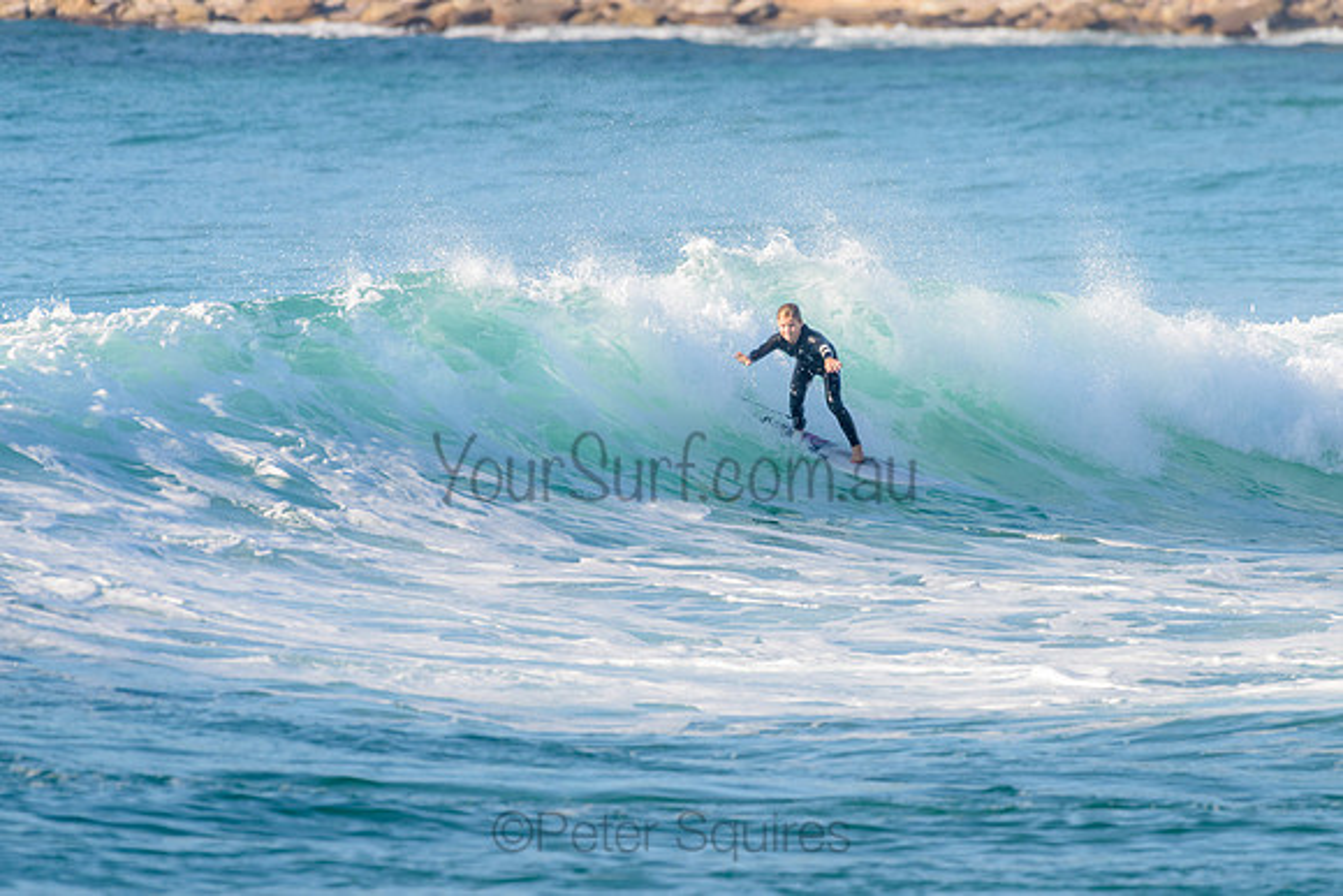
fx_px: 22845
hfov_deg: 3.4
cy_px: 351
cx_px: 682
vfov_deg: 2.2
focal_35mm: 612
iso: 640
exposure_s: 1/2000
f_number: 5.6
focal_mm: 500
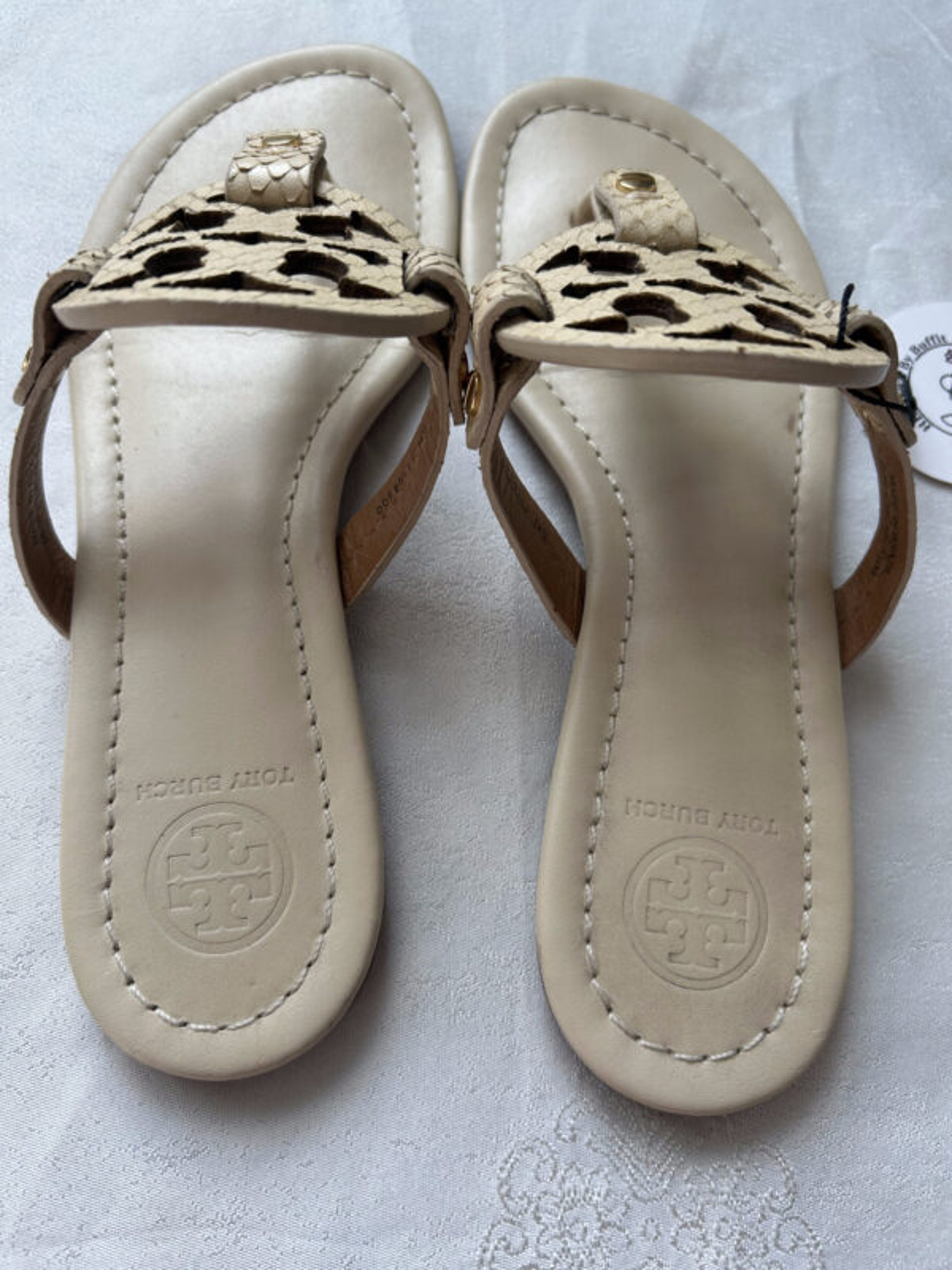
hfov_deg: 53.1
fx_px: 953
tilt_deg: -70.6
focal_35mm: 26
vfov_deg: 67.3
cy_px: 635
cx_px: 476
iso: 40
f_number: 1.5
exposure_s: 1/216
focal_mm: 5.7
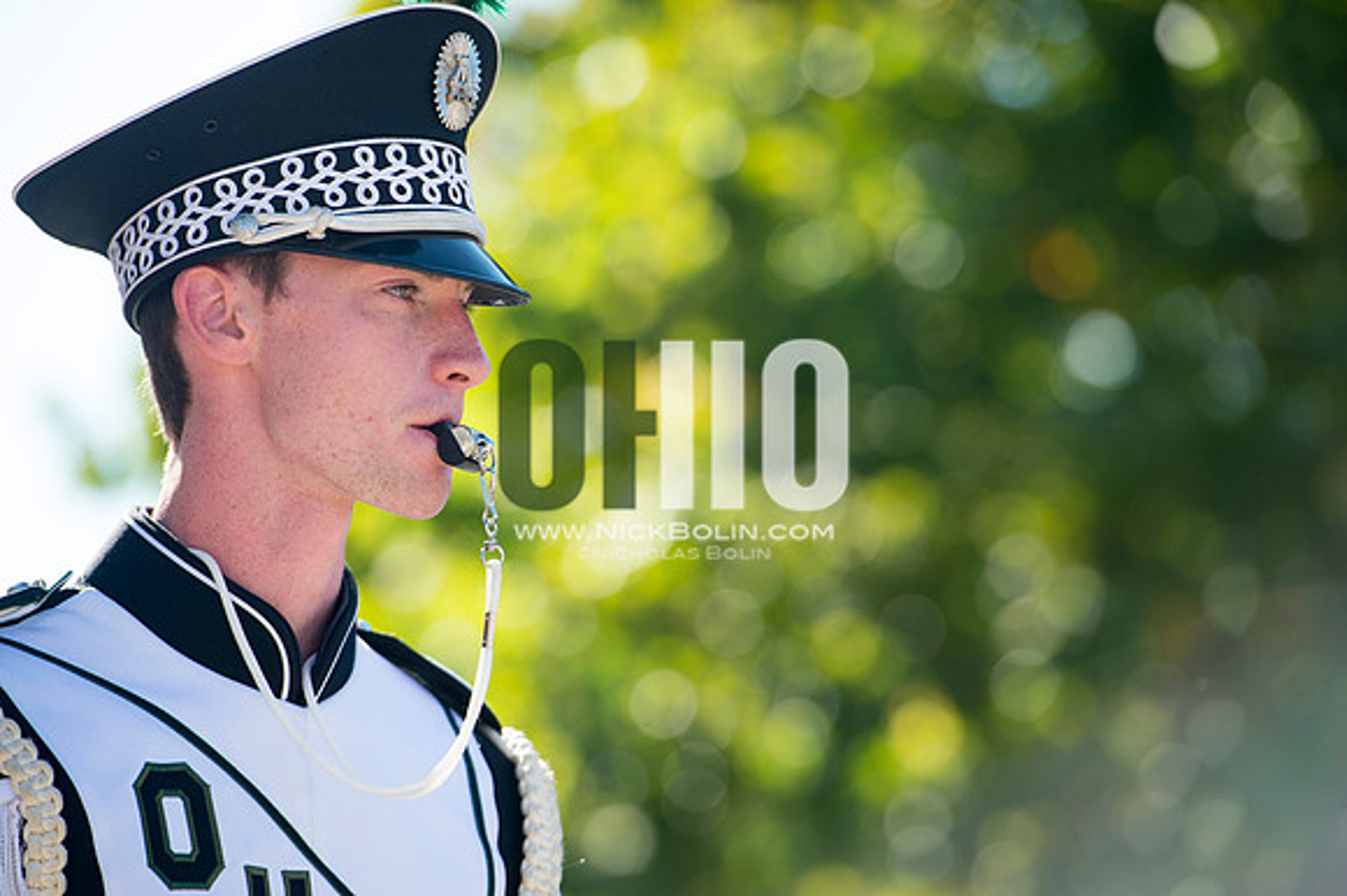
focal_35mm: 200
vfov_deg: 6.9
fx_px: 7479
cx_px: 674
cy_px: 448
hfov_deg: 10.3
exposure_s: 1/1000
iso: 200
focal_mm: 200
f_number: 4.5
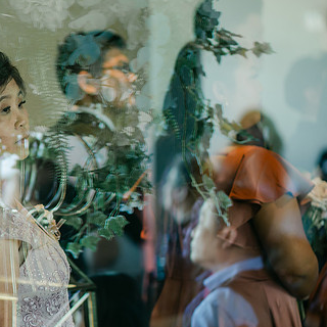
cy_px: 148
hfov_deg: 13.2
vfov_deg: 13.3
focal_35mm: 131
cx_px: 41
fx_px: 1400
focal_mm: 85
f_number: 1.8
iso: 560
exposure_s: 1/250
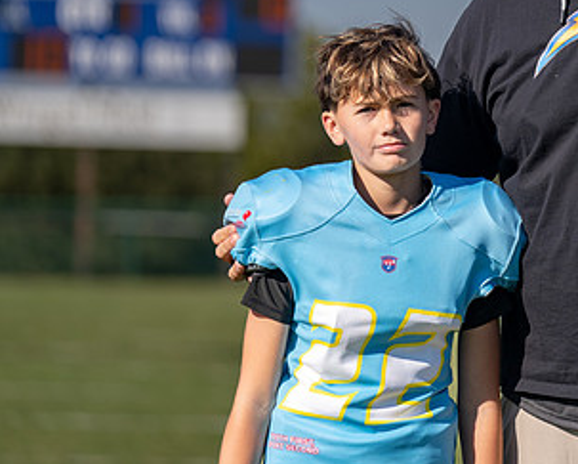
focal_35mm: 308
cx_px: 581
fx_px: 5274
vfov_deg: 5.0
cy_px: 48
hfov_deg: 6.3
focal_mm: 144
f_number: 2.8
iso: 100
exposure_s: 1/2500
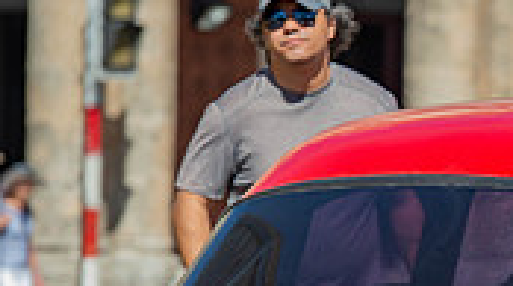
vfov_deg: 1.9
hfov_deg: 3.4
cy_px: 377
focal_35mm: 634
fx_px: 8606
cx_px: 696
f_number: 6.3
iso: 100
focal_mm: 165
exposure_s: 1/320
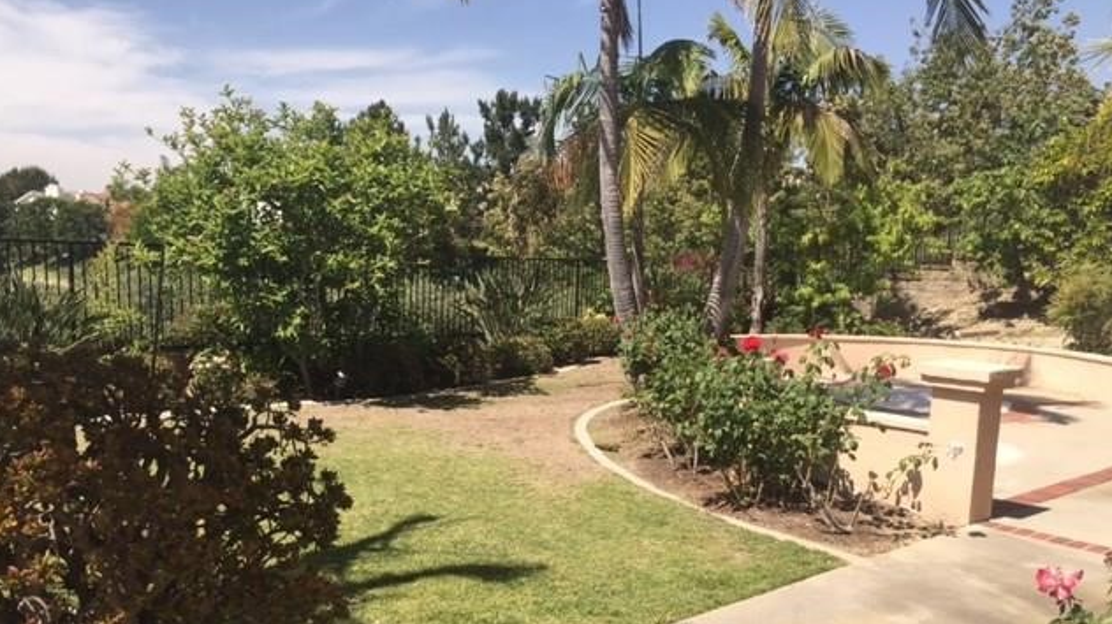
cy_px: 401
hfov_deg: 61.0
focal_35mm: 32
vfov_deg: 36.4
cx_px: 552
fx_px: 943
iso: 40
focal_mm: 4.15
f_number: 2.2
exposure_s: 1/1883
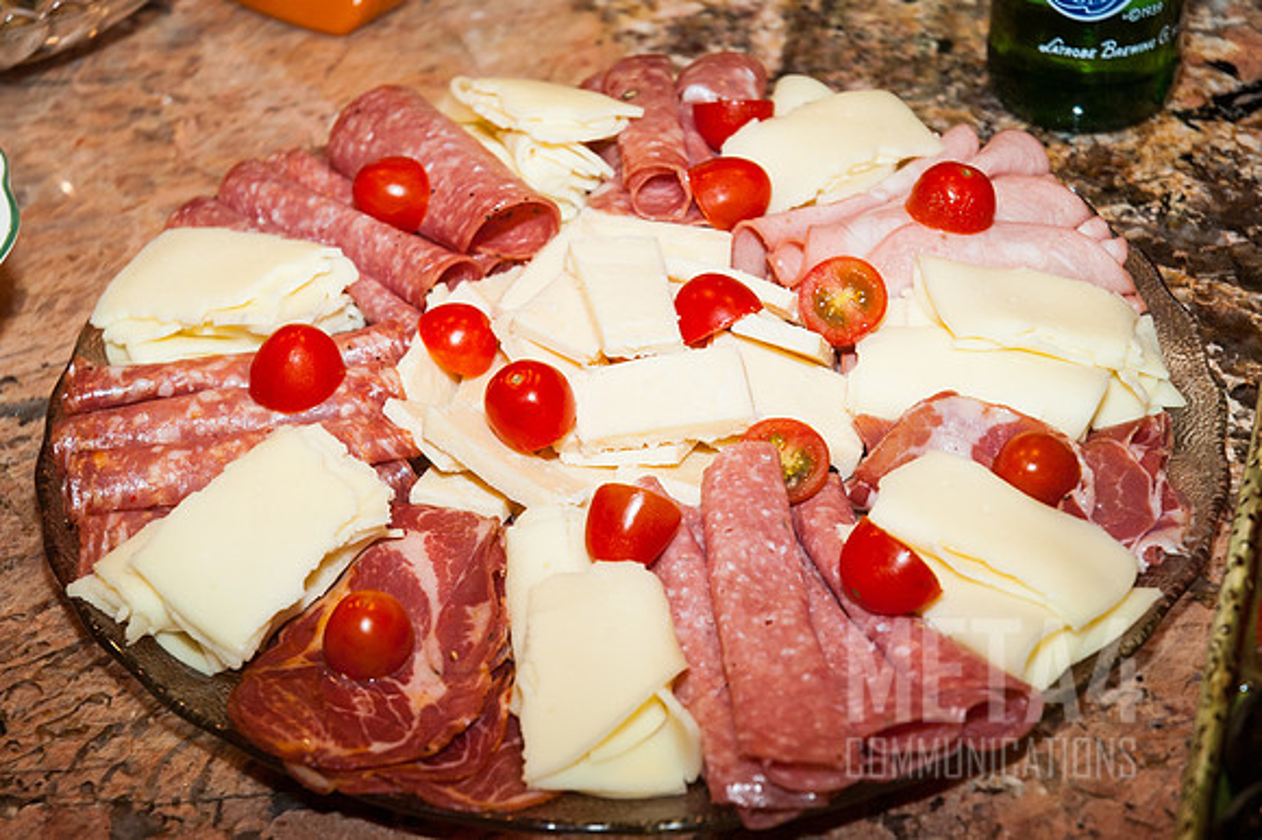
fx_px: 2935
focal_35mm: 84
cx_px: 621
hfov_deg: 24.3
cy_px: 389
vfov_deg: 16.3
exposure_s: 1/60
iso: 320
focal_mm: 52
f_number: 4.5
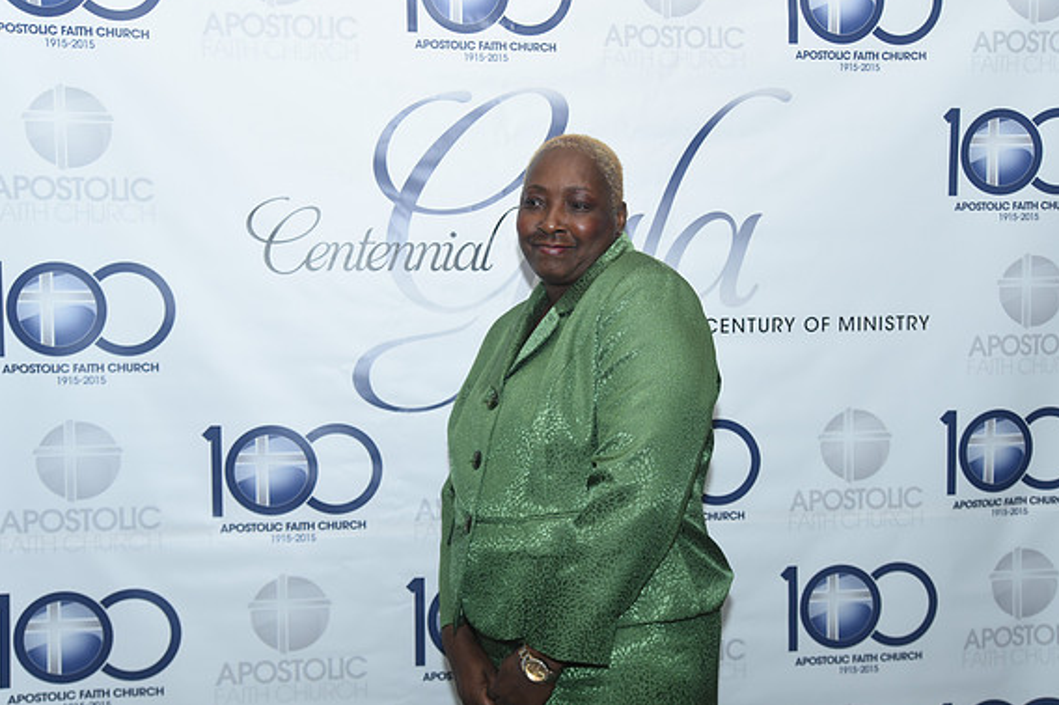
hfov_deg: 42.8
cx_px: 535
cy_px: 348
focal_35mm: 46
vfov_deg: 29.2
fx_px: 1352
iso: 500
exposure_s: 1/100
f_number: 5
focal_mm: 45
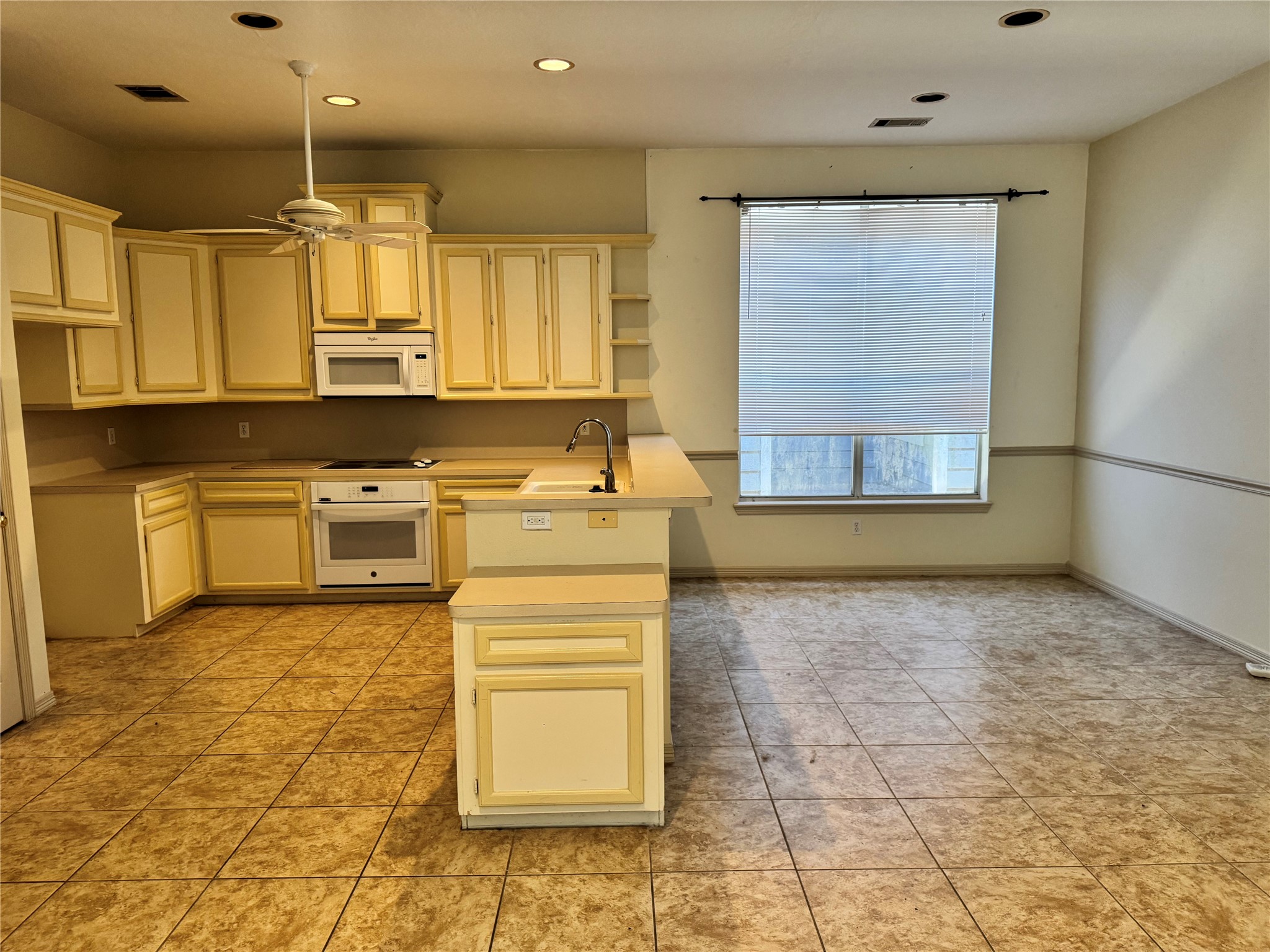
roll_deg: +1.8
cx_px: 635
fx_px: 881
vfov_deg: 56.8
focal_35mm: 24
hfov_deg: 71.6
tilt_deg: -6.7
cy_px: 476
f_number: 1.78
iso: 250
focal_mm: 6.76
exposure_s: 1/60
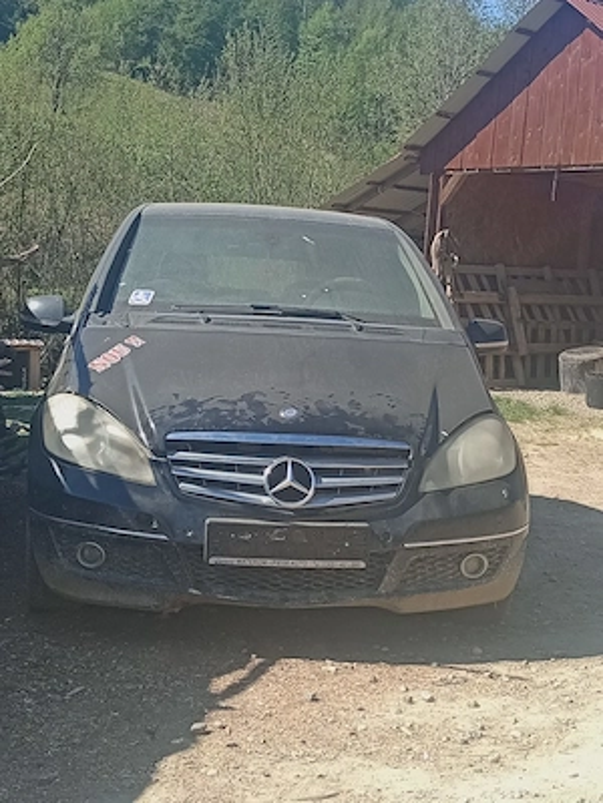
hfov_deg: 26.6
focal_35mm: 55
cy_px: 402
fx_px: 1277
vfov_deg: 34.9
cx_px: 302
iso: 102
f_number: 1.8
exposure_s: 1/667
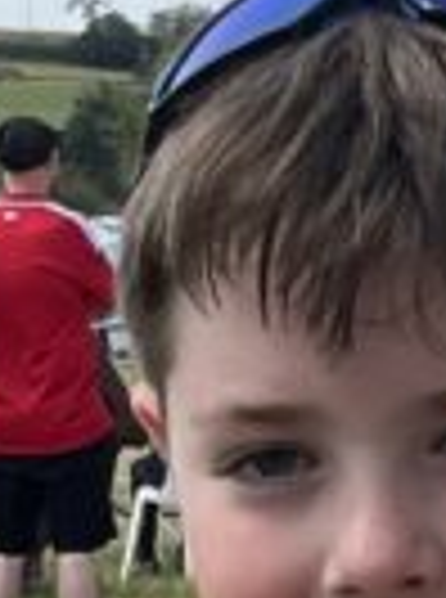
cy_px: 1394
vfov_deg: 8.2
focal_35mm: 224
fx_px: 3867
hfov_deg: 6.6
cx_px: 81
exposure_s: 1/1055
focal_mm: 3
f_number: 1.8
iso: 25
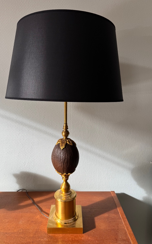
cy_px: 120
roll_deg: +1.0
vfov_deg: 70.4
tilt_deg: -7.4
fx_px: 172
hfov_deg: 47.6
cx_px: 70
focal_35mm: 26
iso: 80
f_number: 1.78
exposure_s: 1/412
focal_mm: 6.76
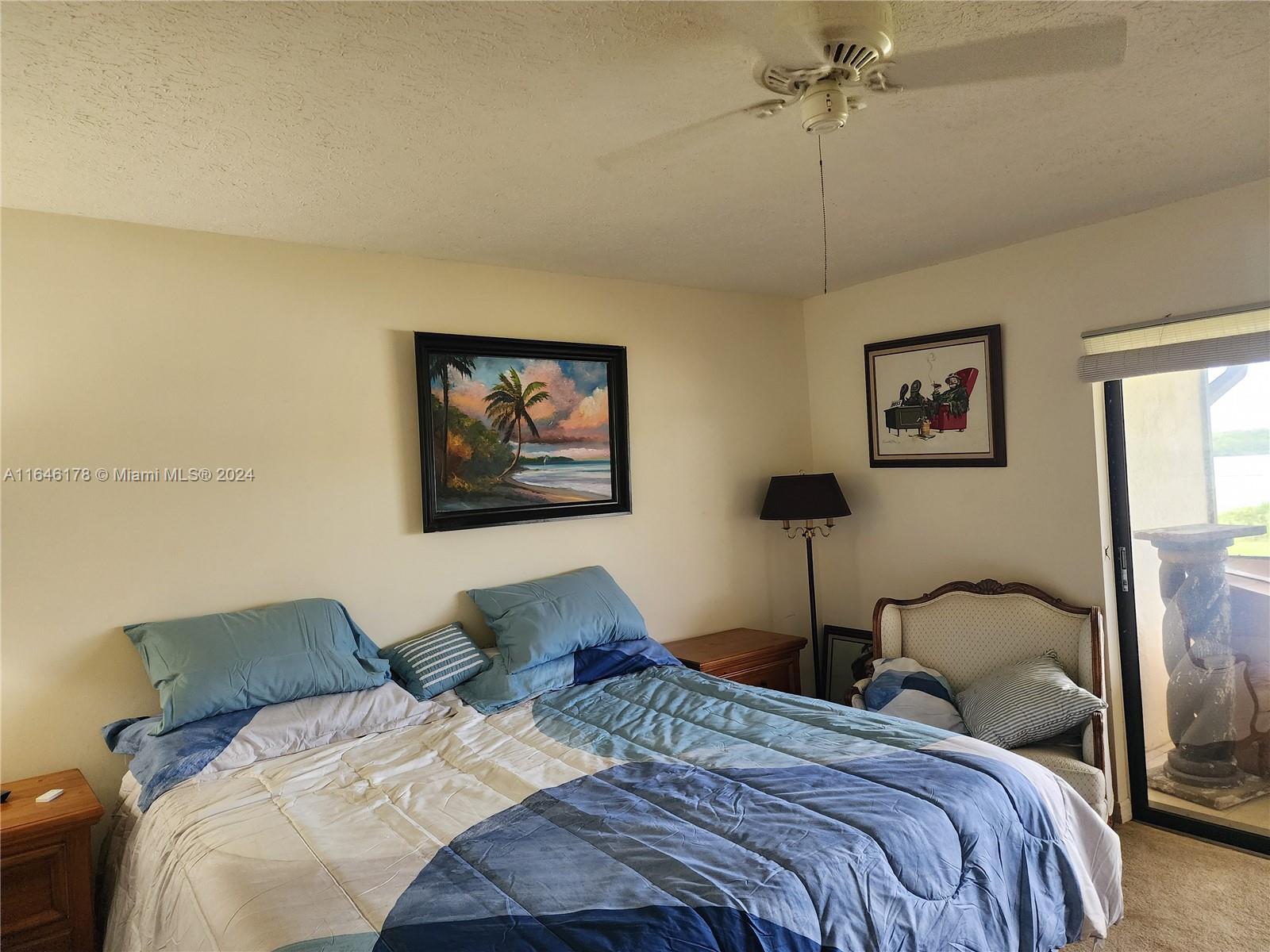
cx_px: 635
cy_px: 476
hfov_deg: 73.9
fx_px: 844
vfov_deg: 58.9
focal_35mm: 23
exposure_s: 1/120
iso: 640
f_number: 1.8
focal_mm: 6.4
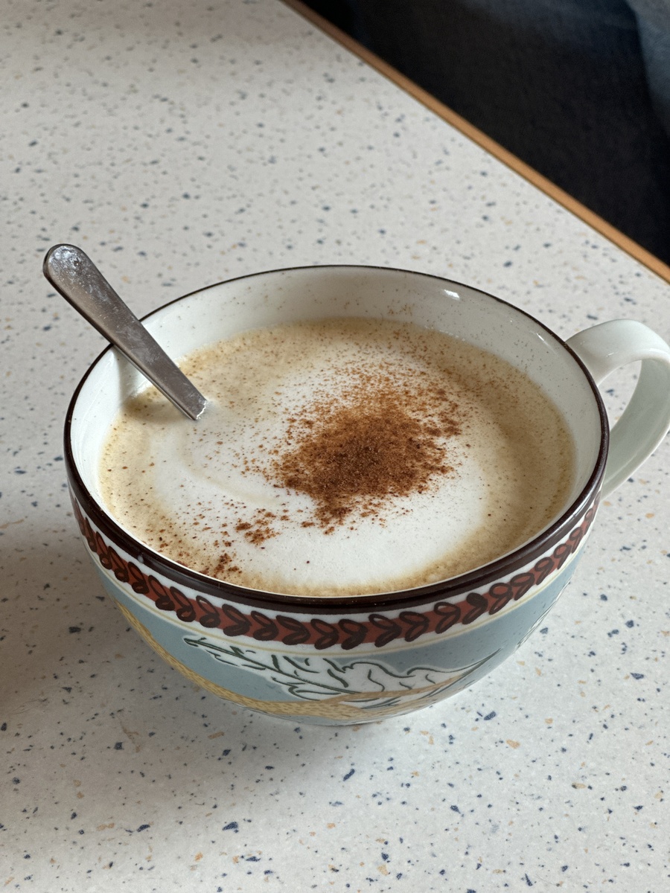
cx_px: 335
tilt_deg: -37.2
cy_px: 446
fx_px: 1987
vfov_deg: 25.3
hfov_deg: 19.1
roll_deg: +2.4
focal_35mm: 77
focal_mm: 9
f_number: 2.8
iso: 160
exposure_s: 1/121
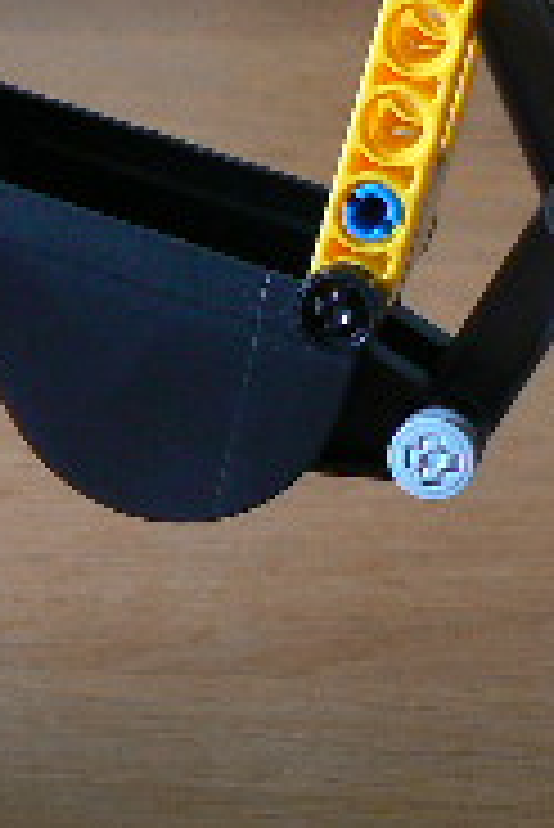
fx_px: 2995
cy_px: 207
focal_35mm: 130
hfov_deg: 10.1
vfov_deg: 15.7
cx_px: -383
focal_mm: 6
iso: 80
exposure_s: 1/2.5
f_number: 2.8
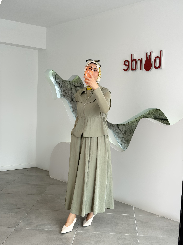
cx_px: 92
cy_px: 122
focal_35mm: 48
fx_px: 338
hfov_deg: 30.3
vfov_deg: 39.7
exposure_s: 1/170
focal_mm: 6.76
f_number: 1.78
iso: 50
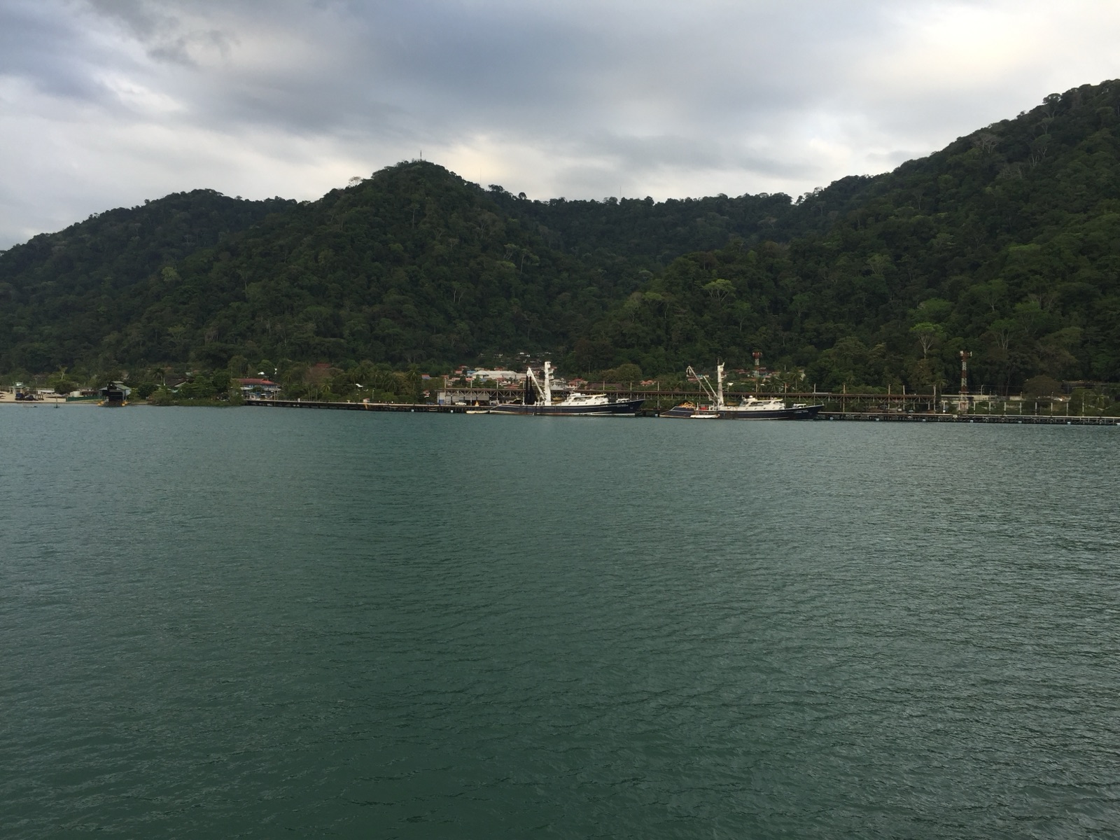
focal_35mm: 29
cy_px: 420
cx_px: 560
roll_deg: -1.3
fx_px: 938
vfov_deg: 48.2
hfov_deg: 61.7
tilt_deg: -2.7
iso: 32
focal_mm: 4.15
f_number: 2.2
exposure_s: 1/350
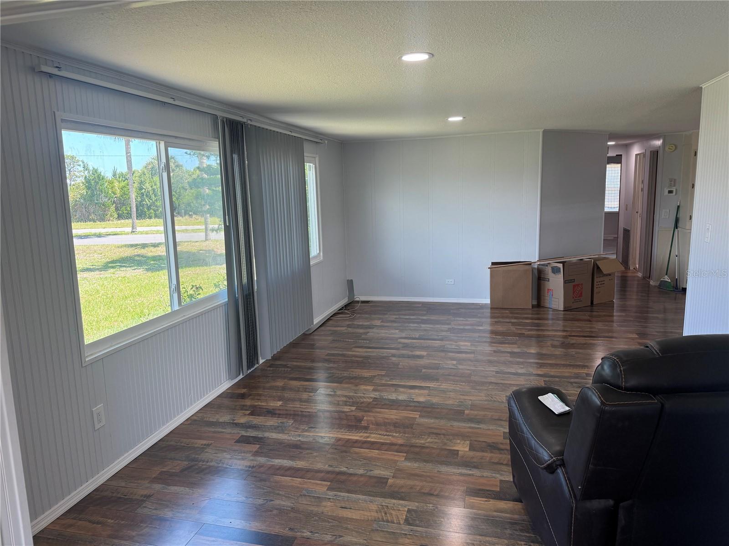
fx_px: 505
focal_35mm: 24
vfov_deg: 56.8
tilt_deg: -9.5
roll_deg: +1.0
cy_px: 273
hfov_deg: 71.6
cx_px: 364
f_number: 1.78
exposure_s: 1/158
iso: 100
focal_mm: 6.76
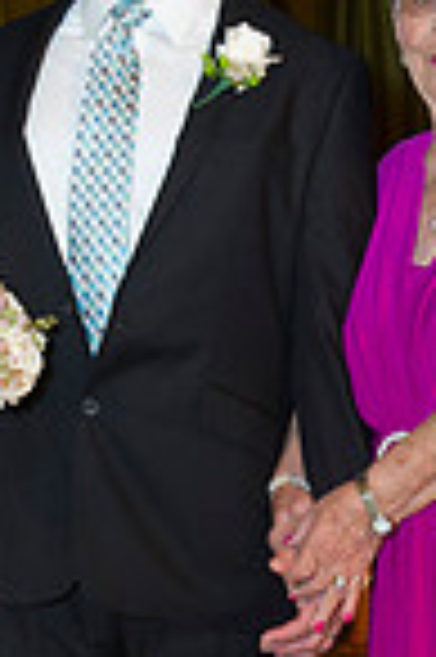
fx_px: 2130
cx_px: 222
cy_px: 472
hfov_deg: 11.7
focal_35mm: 117
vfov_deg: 17.4
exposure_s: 1/125
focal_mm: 38
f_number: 5.6
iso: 1250
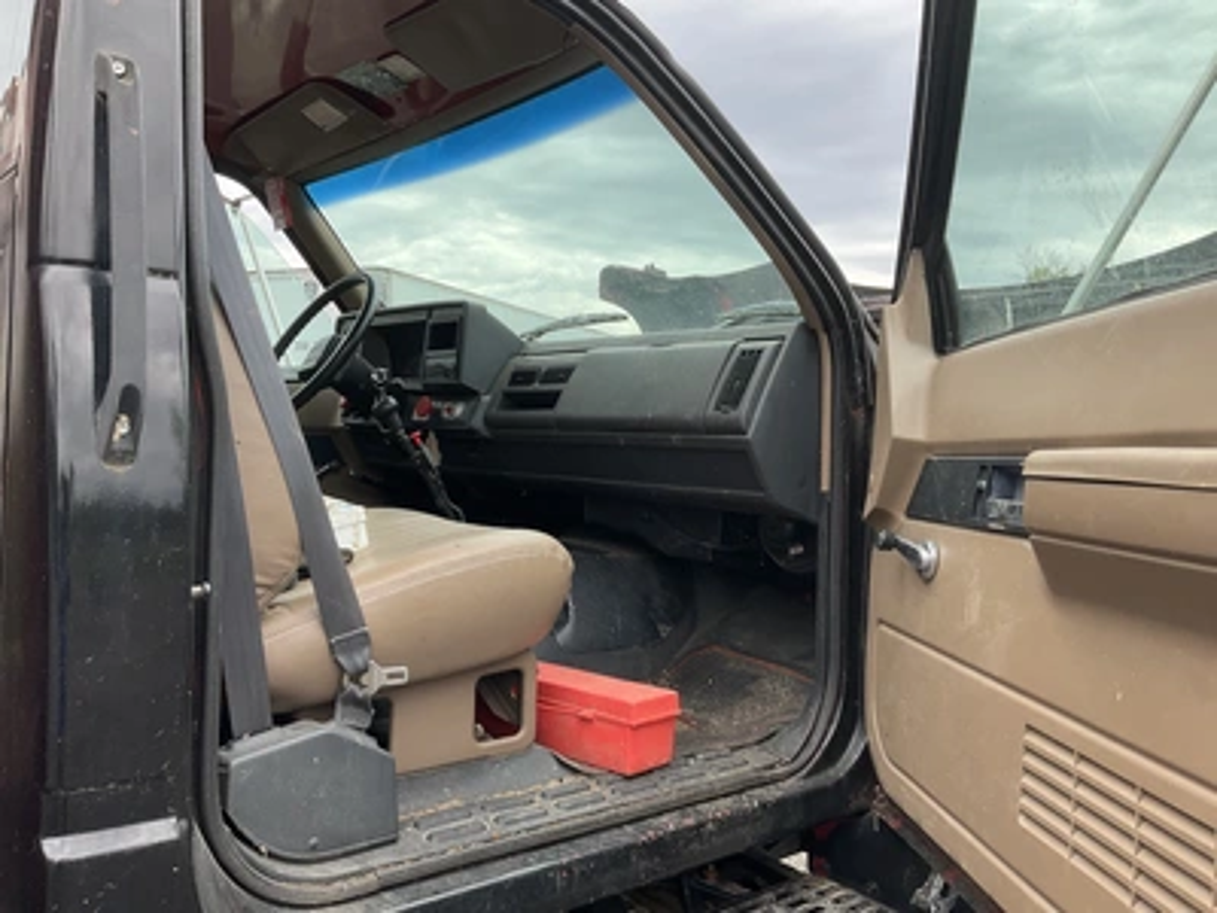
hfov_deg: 61.7
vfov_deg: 48.2
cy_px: 456
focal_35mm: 29
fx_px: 1020
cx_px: 608
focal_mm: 3
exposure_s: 1/302
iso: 25
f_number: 1.8
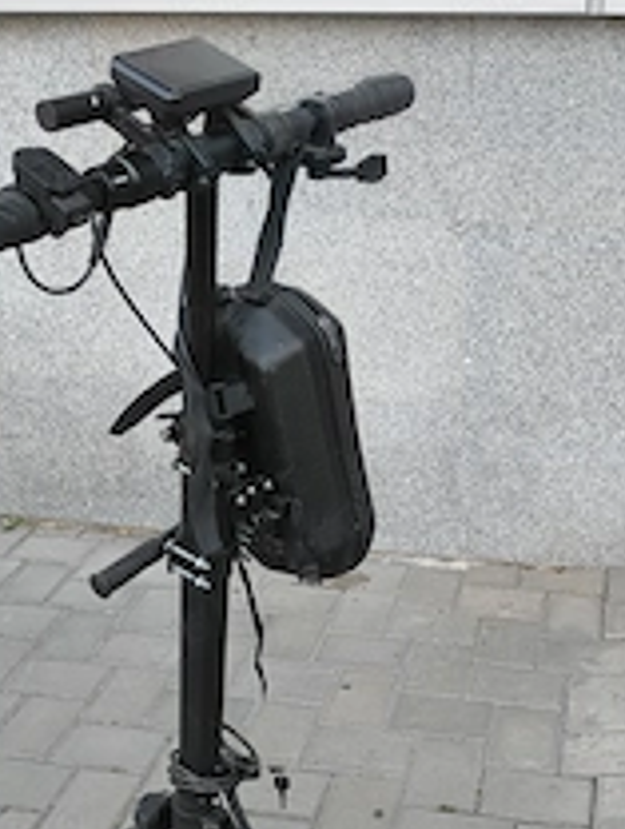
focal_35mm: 46
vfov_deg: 39.6
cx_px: 378
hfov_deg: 31.5
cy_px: 658
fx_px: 1103
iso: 296
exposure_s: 1/100
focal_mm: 5.56
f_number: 1.87
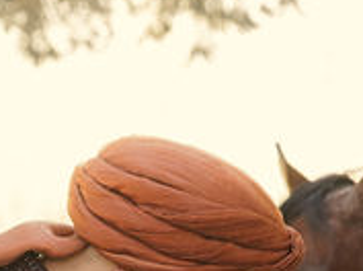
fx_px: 1277
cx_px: 304
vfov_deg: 11.5
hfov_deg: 16.0
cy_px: 424
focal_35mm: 122
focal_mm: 35
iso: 160
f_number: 2
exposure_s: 1/160
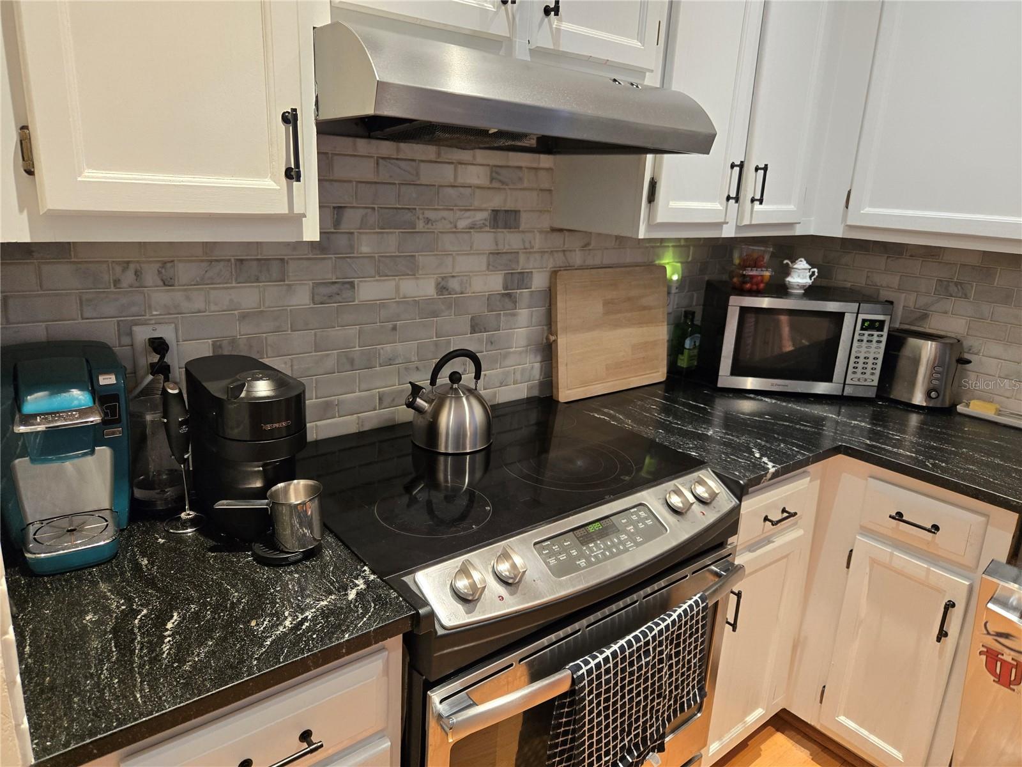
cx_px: 511
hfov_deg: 73.9
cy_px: 384
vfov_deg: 58.9
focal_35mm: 23
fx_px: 679
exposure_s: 1/120
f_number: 1.8
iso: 320
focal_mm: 5.4
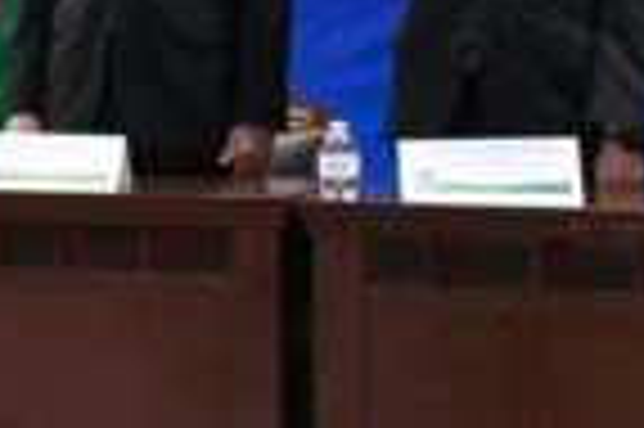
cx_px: -144
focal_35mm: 151
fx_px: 2698
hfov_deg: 13.2
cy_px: -347
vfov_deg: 8.7
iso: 20000
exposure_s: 1/640
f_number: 3.8
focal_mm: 24
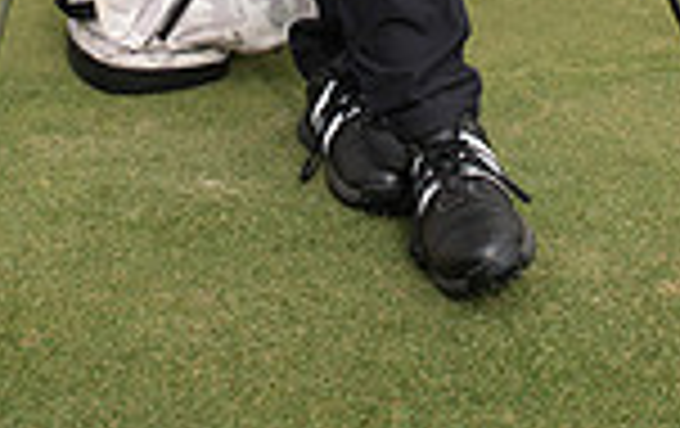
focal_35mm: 109
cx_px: 261
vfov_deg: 10.5
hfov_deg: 19.0
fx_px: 2024
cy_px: -572
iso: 80
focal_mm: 36
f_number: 6.3
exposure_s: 1/320
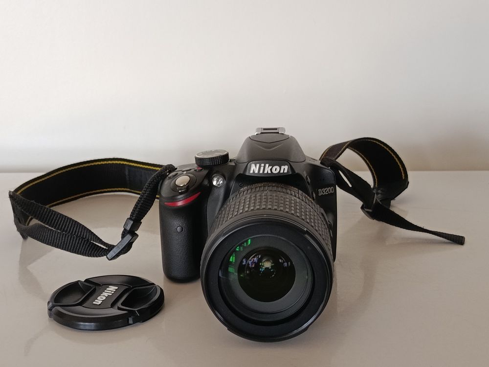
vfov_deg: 27.0
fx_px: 763
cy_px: 184
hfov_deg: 35.5
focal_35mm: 54
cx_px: 244
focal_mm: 5.24
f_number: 1.7
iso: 1133
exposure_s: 1/50
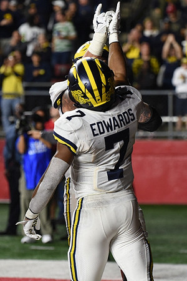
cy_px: 140
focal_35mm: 122
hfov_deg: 11.2
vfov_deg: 16.8
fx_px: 951
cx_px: 94
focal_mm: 122
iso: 1600
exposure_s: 1/1000
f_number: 2.8
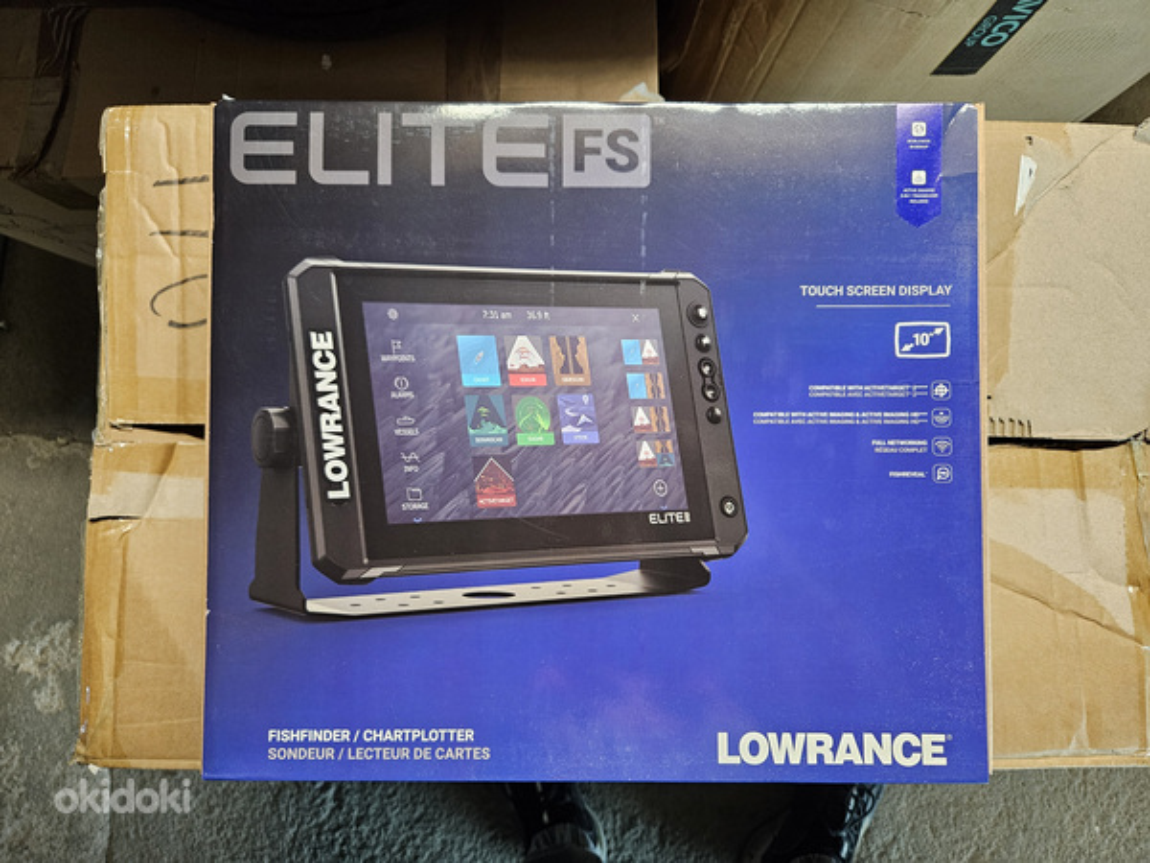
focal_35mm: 23
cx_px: 575
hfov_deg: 73.9
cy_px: 432
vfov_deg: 58.9
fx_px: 764
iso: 640
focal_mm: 5.4
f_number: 1.8
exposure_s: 1/101
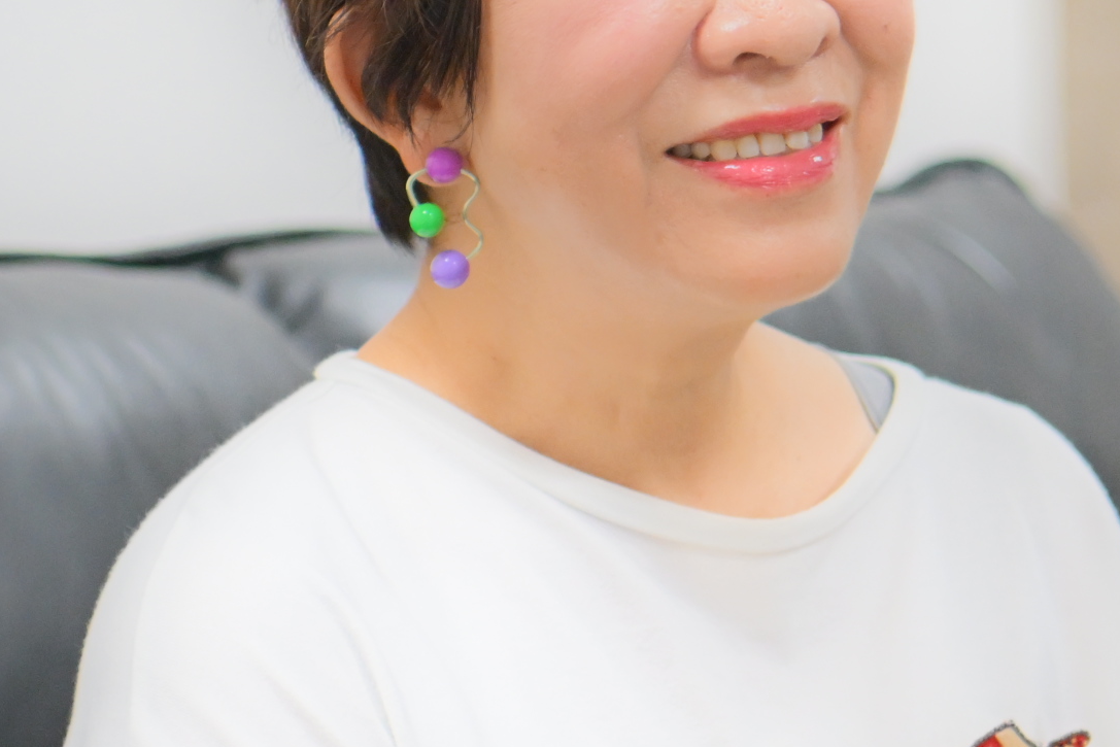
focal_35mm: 230
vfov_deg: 6.0
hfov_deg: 8.9
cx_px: 1032
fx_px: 7156
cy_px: 371
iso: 2000
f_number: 3.2
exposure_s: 1/250
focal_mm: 62
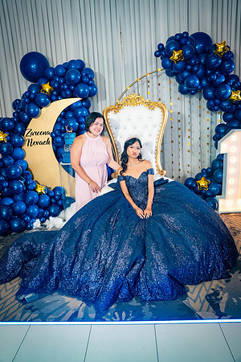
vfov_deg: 71.5
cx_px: 120
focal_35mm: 25
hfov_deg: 51.3
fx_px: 251
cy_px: 181
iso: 1250
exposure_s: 1/160
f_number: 3.5
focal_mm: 25
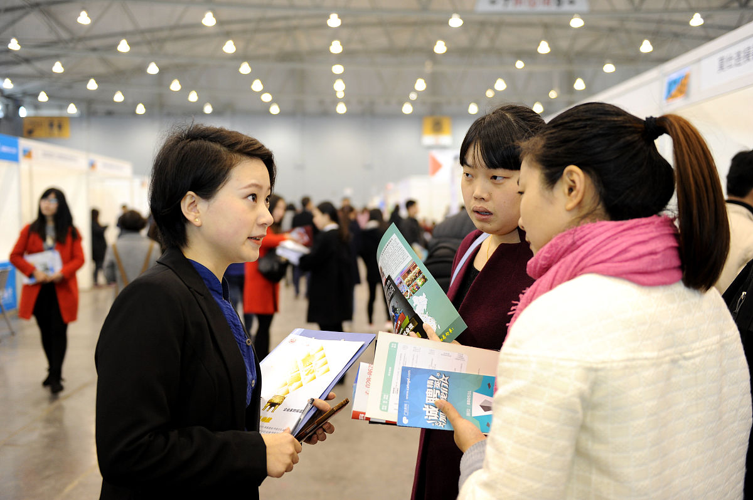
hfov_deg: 50.7
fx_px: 794
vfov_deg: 35.0
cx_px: 376
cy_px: 250
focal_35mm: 38
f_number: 2.8
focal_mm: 38
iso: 1000
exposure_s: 1/50
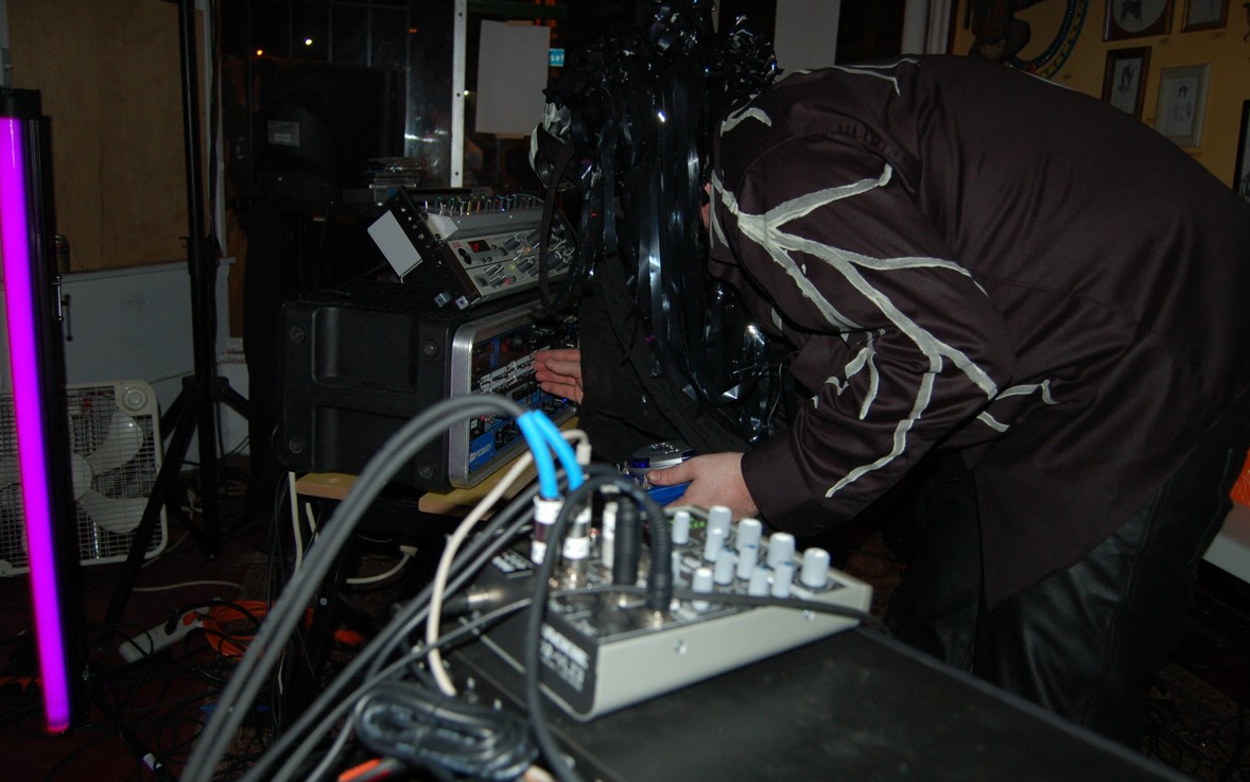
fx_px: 954
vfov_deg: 44.6
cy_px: 375
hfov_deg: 66.5
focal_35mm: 28
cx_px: 633
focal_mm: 18
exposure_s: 1/60
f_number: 3.5
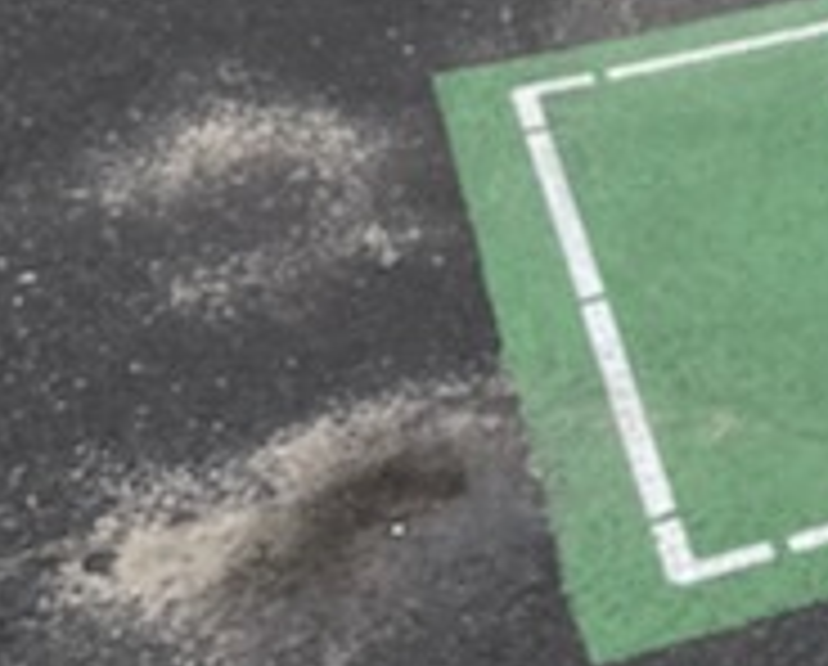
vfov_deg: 11.0
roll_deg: +0.3
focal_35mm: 126
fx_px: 3094
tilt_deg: -11.5
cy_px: -756
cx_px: 1724
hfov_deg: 13.0
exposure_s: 1/800
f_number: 1.8
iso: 20
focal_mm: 3.99
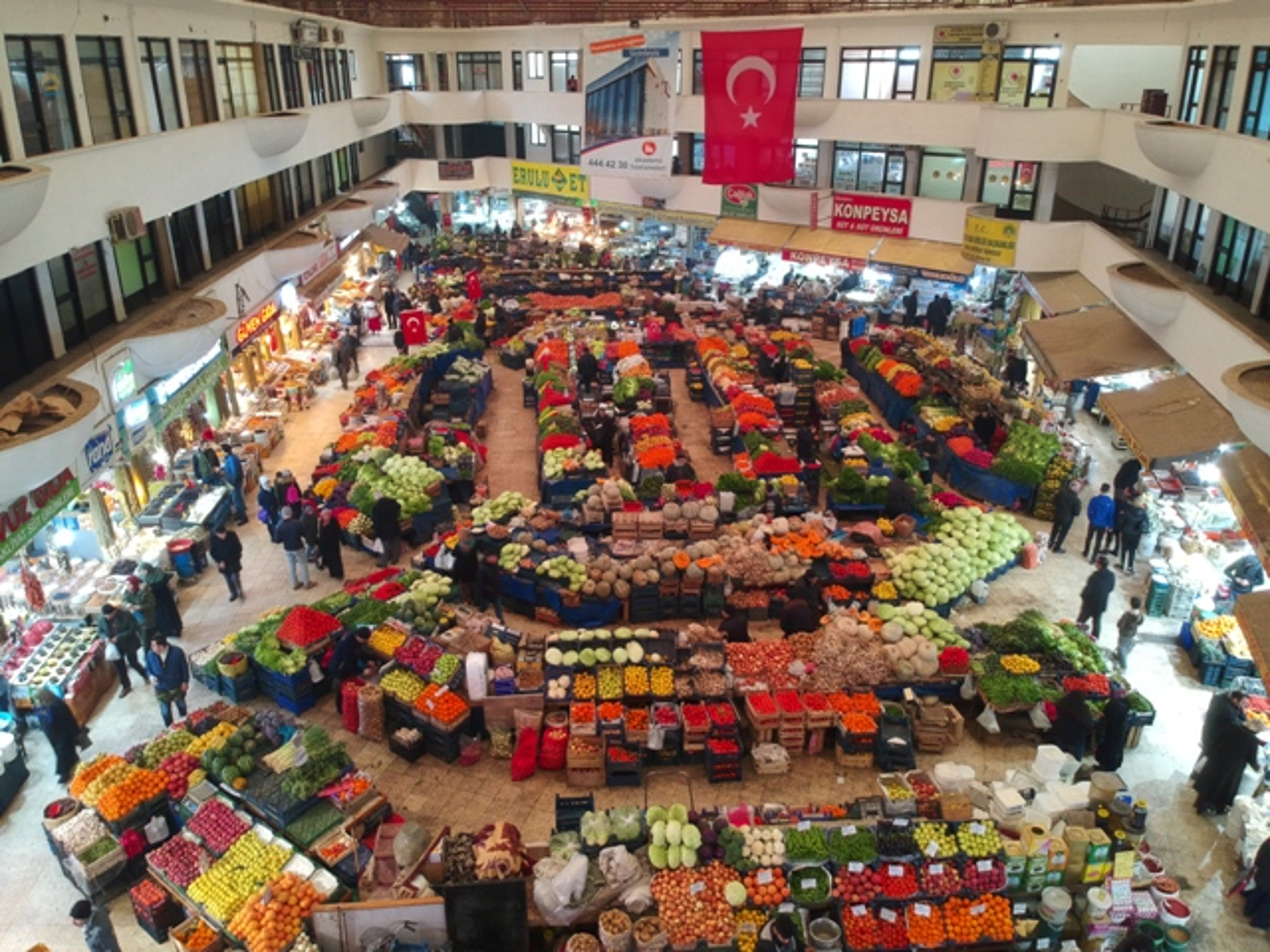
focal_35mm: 25
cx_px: 635
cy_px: 476
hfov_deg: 69.4
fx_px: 917
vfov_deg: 54.9
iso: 437
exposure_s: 1/10
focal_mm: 4.49
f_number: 2.6
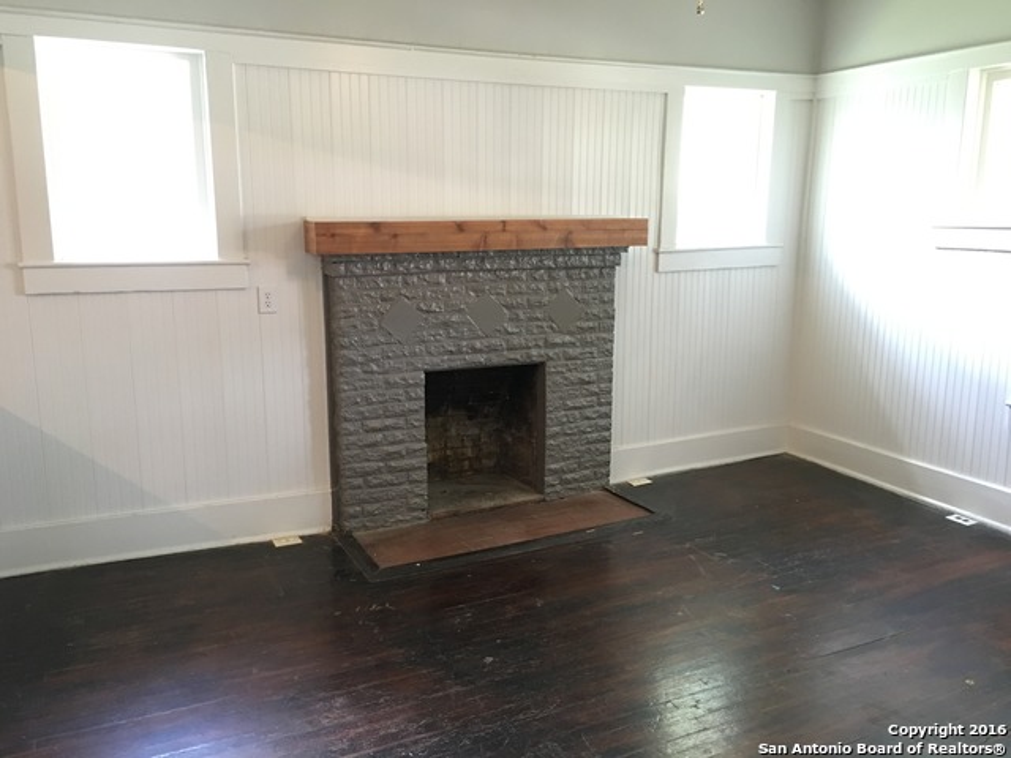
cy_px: 379
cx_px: 506
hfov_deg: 61.7
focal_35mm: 29
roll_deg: -0.1
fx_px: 847
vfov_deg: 48.2
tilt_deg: -9.1
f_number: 2.2
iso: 100
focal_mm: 4.15
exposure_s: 1/15
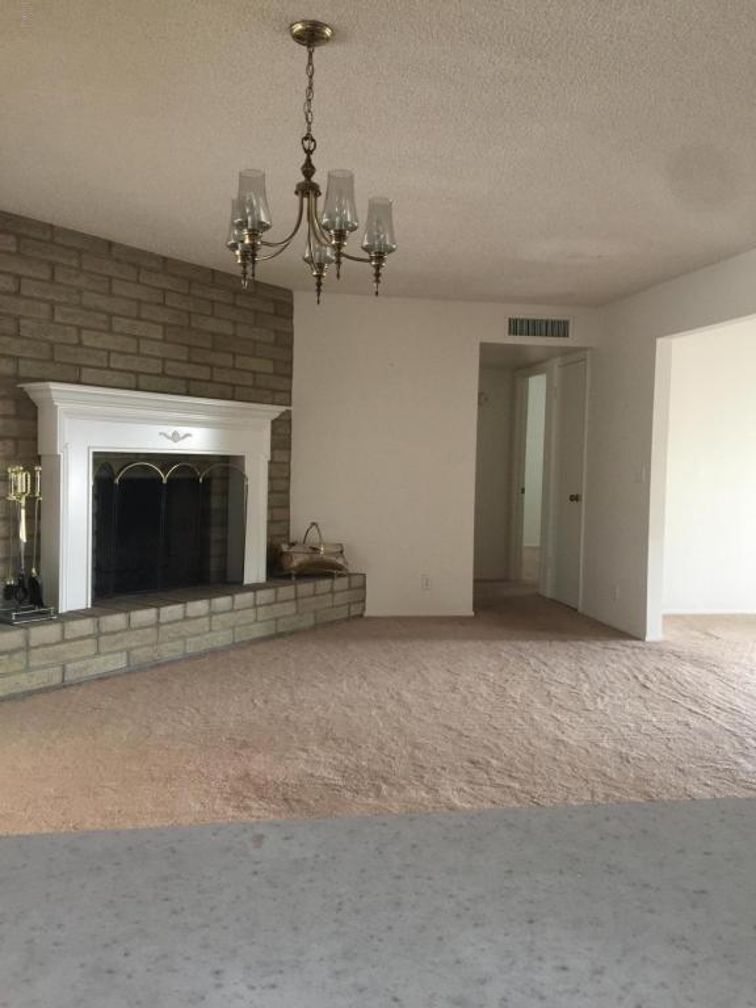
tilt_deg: -2.4
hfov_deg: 48.2
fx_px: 844
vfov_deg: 61.7
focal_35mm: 29
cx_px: 378
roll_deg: -1.8
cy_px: 504
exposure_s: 1/10
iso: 125
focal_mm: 4.15
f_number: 2.2
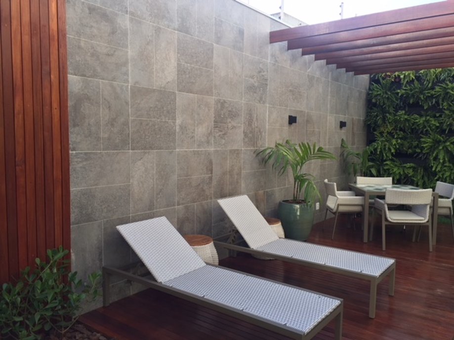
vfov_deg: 48.2
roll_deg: -2.2
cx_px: 227
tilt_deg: -5.0
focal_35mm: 29
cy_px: 170
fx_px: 380
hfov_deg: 61.7
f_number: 2.2
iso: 32
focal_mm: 4.15
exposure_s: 1/159
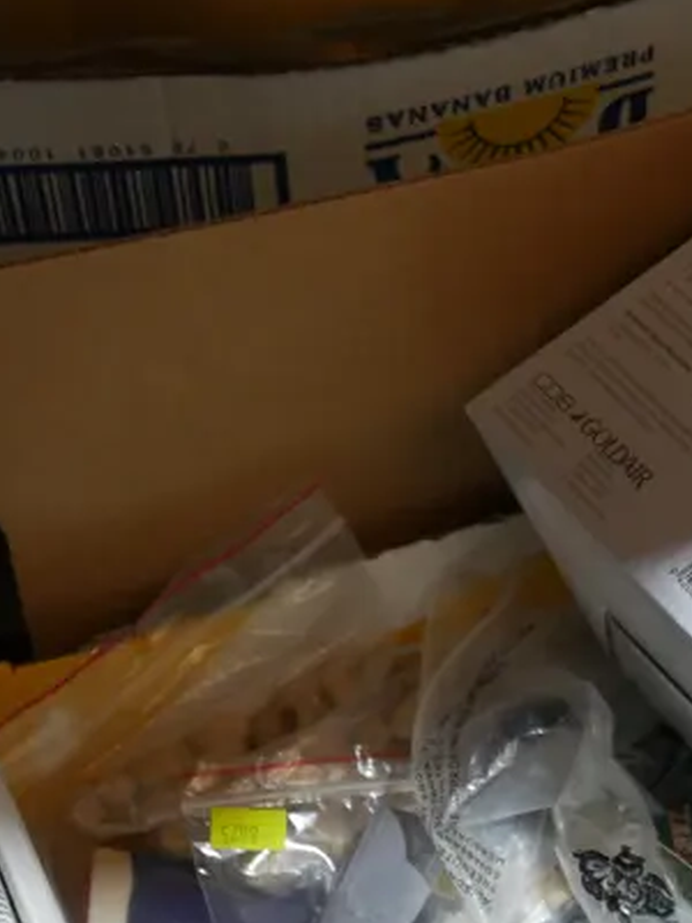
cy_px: 809
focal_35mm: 87
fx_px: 2319
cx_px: 932
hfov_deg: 16.0
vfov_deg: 22.0
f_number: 4
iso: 400
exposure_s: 1/60
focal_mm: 17
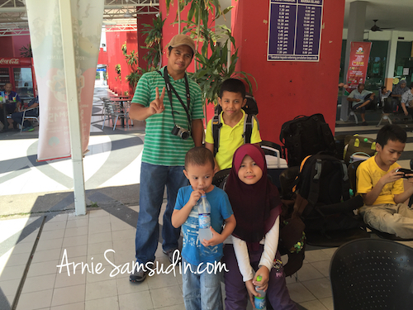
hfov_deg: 61.7
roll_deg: -1.5
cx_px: 206
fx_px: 346
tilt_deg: -11.0
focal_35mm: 29
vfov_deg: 48.2
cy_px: 155
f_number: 2.2
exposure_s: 1/628
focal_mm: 4.15
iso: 32
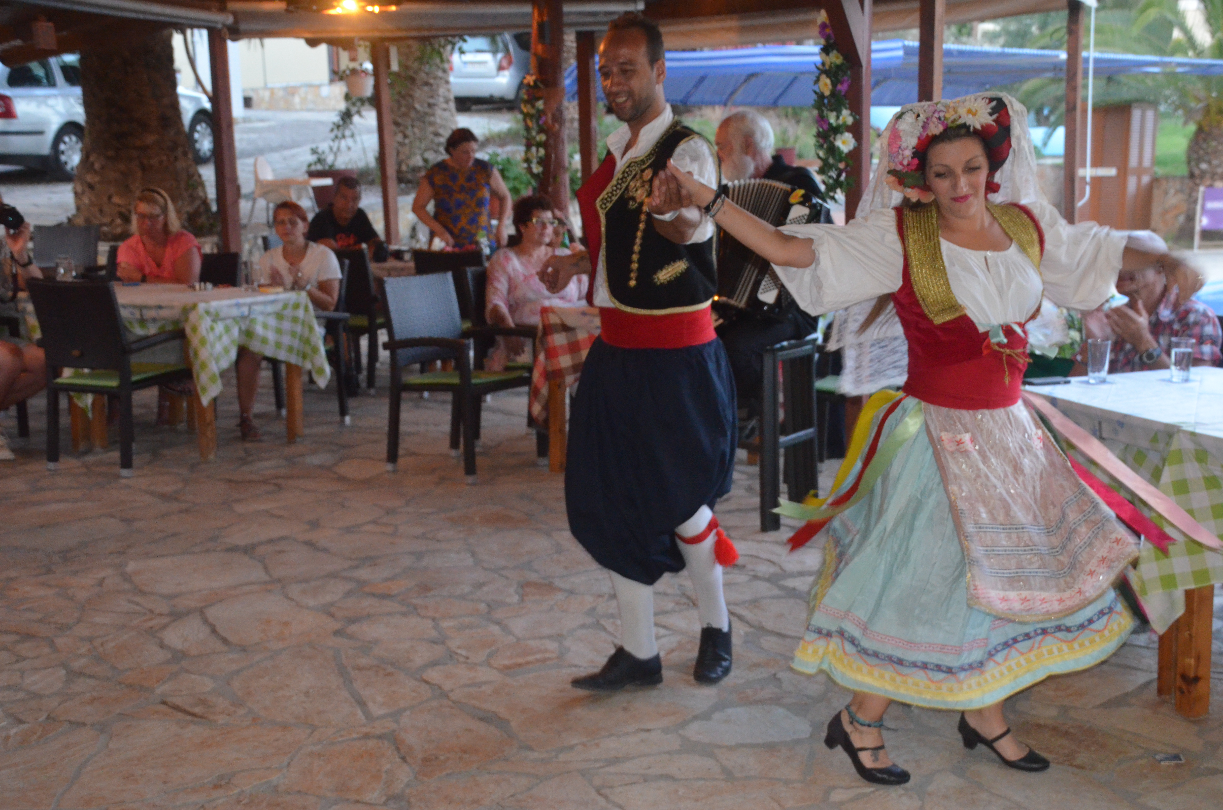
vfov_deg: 28.0
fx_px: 1627
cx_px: 612
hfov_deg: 41.2
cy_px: 405
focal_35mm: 48
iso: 3200
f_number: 4.2
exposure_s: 1/60
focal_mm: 32
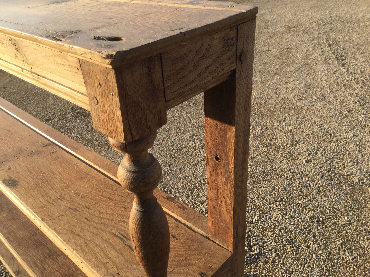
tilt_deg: -30.8
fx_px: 331
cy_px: 138
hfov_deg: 58.4
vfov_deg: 45.4
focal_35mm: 31
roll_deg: +1.7
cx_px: 185
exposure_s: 1/416
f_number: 2.4
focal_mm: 3.3
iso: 25
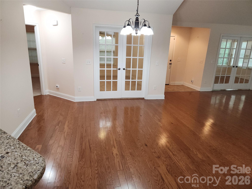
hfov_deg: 73.9
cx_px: 126
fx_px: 167
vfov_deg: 58.9
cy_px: 94
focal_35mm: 23
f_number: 1.8
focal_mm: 5.4
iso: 320
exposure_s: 1/120
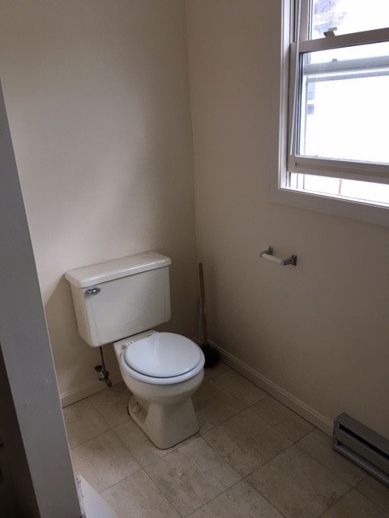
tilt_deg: -19.2
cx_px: 194
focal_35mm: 29
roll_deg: +3.0
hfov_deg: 48.2
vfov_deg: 61.7
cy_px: 259
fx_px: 435
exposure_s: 1/40
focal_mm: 4.15
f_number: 2.2
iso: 25
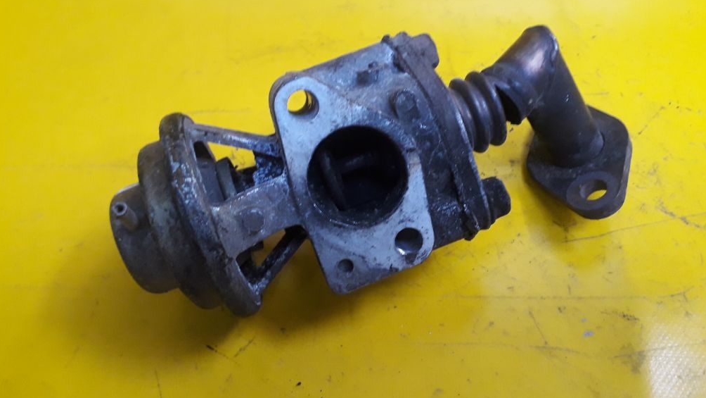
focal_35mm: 30
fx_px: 562
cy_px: 176
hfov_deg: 64.3
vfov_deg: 38.9
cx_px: 354
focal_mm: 3.6
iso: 160
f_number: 1.9
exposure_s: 1/25
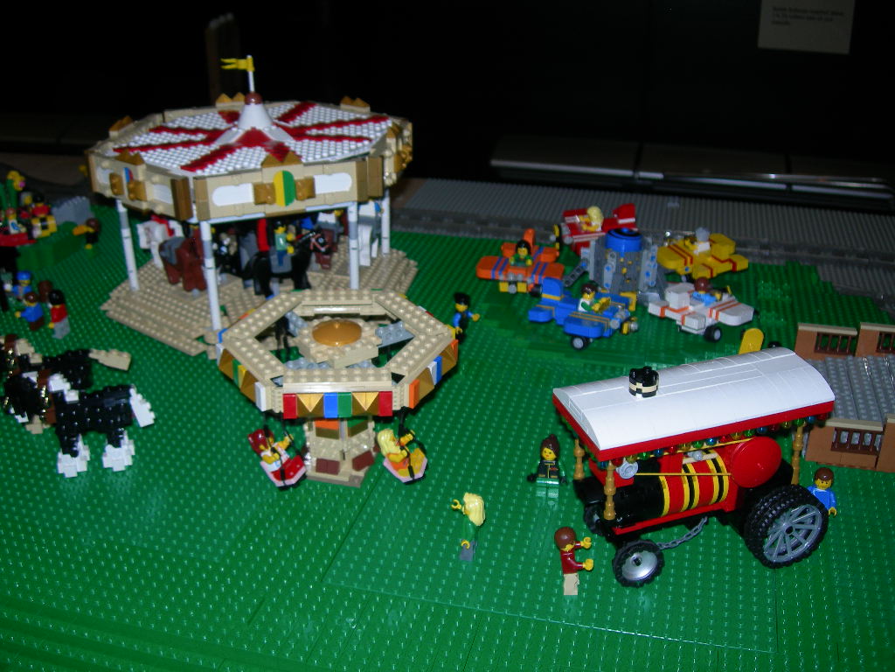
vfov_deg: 37.7
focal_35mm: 38
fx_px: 982
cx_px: 448
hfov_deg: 49.0
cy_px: 336
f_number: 2.8
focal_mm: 7.8
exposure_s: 1/60.1
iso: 50
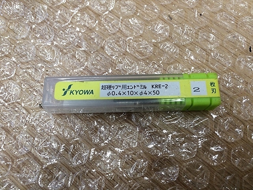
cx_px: 126
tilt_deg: -74.2
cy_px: 95
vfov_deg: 48.2
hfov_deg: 61.7
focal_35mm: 29
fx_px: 212
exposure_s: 1/30
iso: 64
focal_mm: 4.15
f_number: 2.2
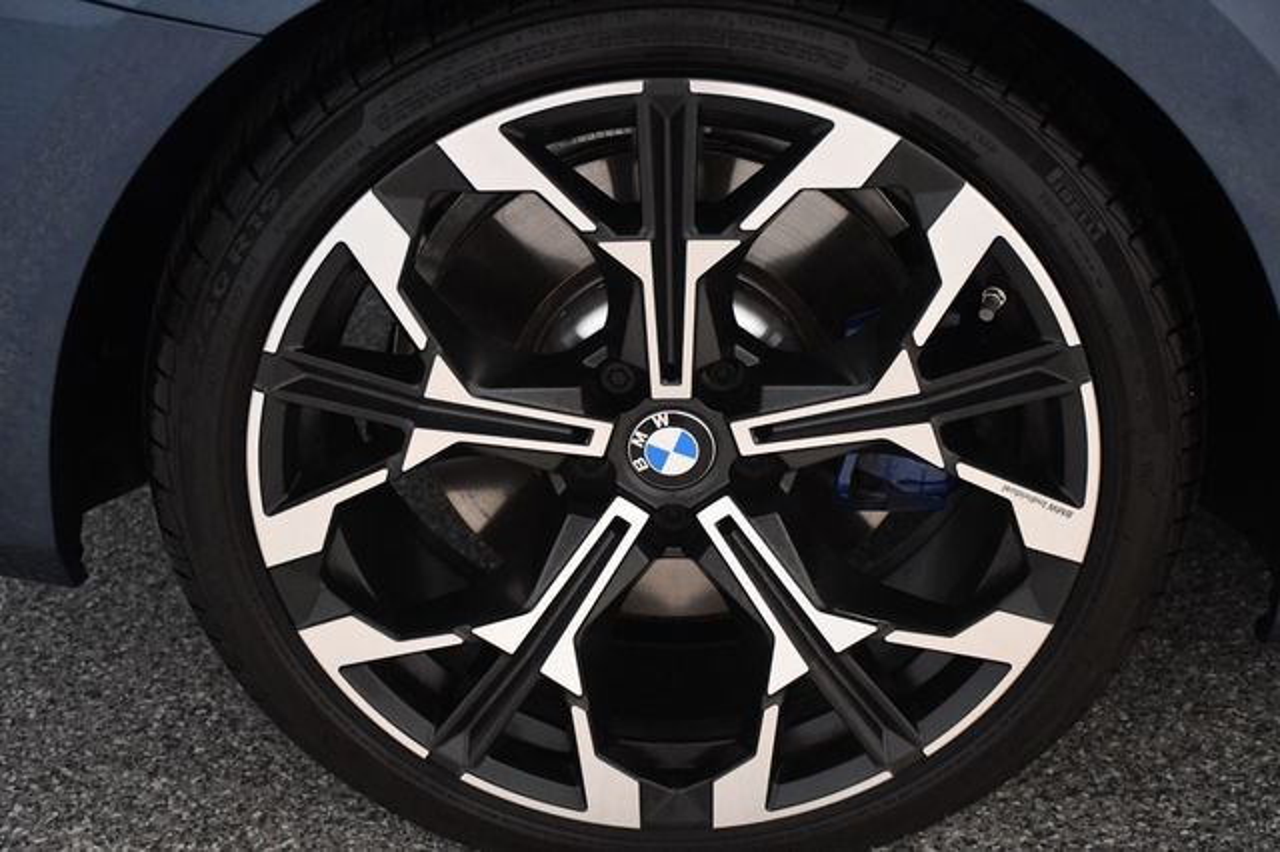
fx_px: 2559
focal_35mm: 72
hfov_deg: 28.1
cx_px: 640
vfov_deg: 18.9
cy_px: 426
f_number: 4.5
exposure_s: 1/60
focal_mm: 48
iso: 3600
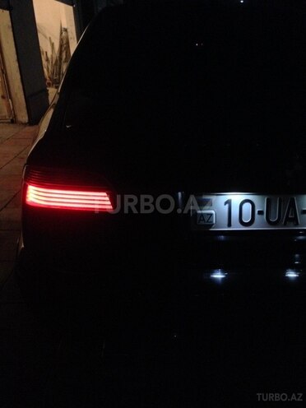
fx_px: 389
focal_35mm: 33
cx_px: 153
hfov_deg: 42.9
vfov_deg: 55.4
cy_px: 204
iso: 800
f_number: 2.4
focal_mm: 4.12
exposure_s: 1/15
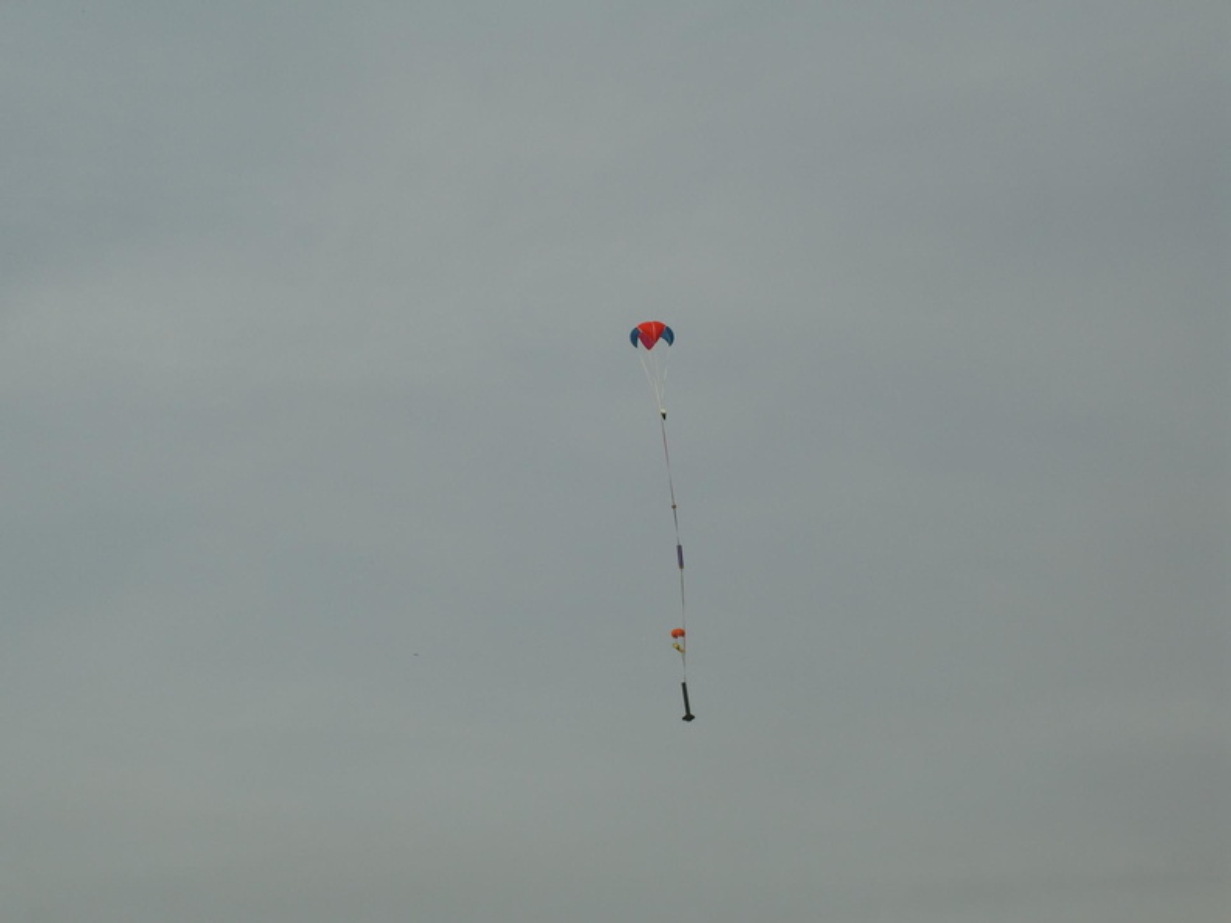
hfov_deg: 17.3
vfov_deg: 13.0
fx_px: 4054
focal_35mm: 114
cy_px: 462
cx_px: 616
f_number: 7.4
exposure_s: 1/250
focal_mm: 23.7
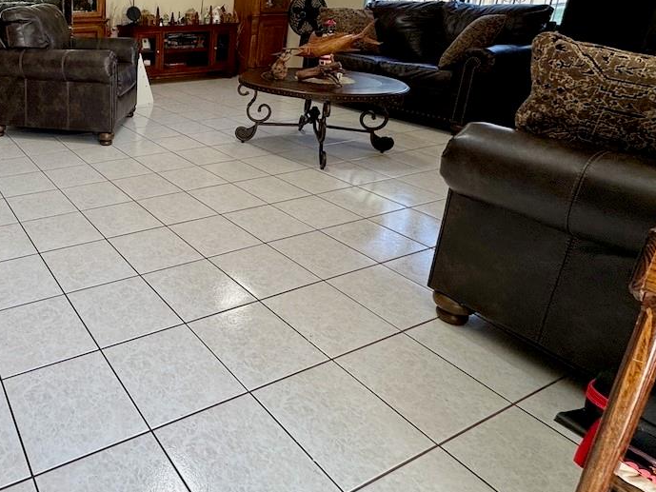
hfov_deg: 59.0
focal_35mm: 26
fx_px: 493
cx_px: 85
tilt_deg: -15.2
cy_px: 133
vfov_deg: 51.2
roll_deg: +0.4
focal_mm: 2.22
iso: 200
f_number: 2.2
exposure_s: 1/120
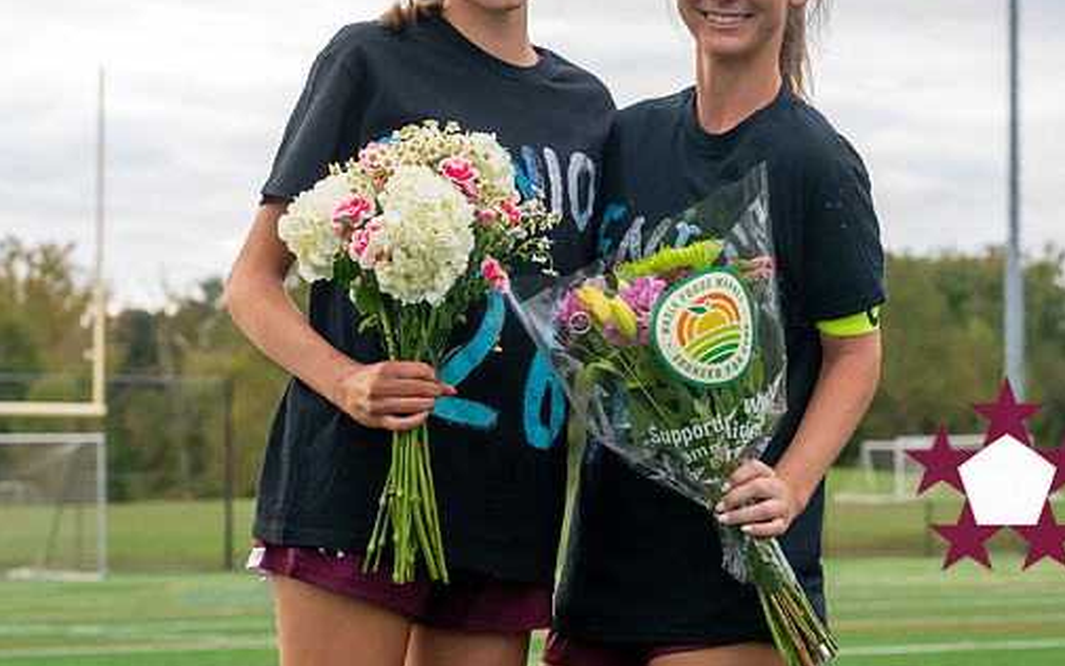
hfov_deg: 18.7
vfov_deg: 11.8
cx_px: 692
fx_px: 3223
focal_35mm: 111
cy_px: 187
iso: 3600
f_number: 5.6
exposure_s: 1/800
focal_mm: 70
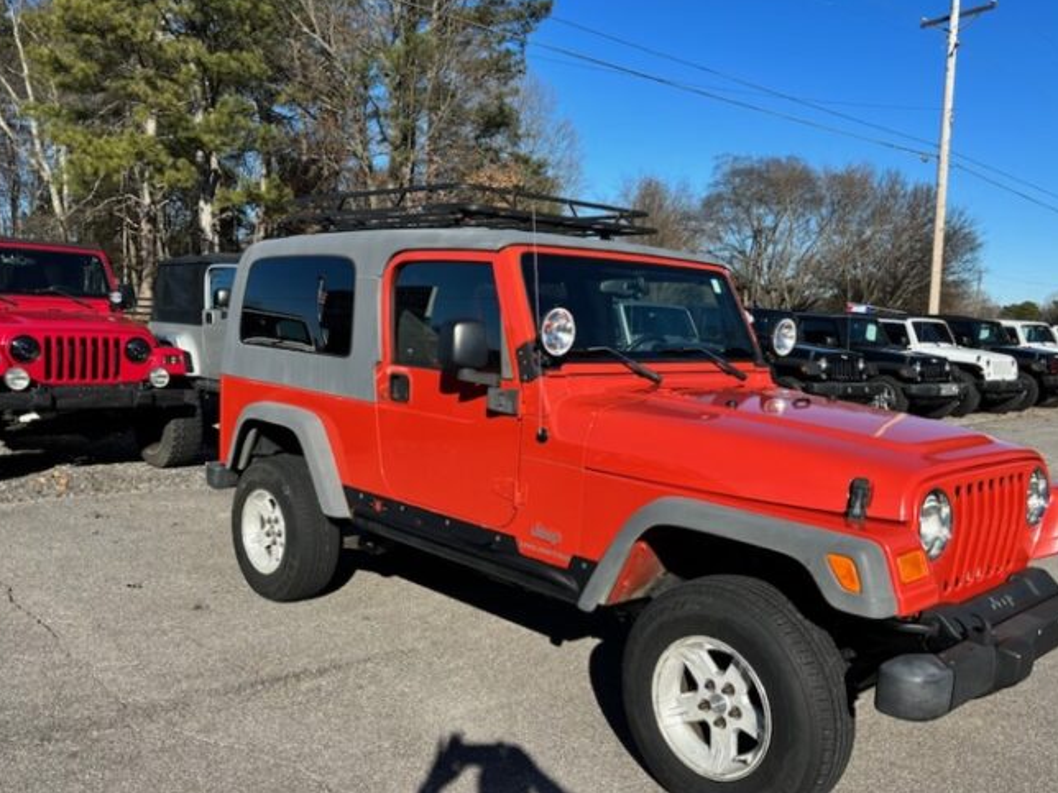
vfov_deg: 45.4
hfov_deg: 58.4
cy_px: 427
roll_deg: -2.1
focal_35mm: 31
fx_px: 947
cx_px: 526
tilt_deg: -6.6
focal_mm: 5.96
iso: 50
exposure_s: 1/2639
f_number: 1.6
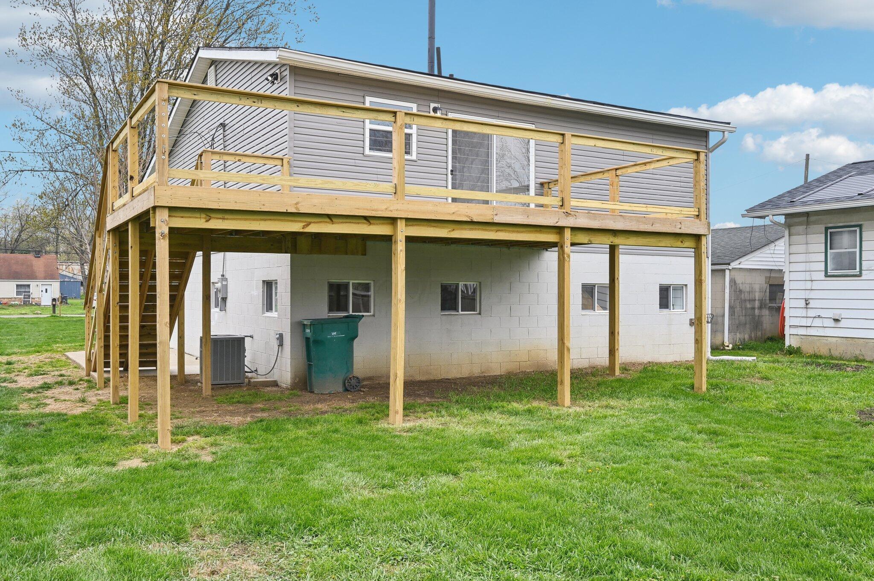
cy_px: 290
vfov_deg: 43.5
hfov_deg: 62.0
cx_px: 437
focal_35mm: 30
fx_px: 728
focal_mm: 30
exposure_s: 1/500
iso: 400
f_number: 5.6
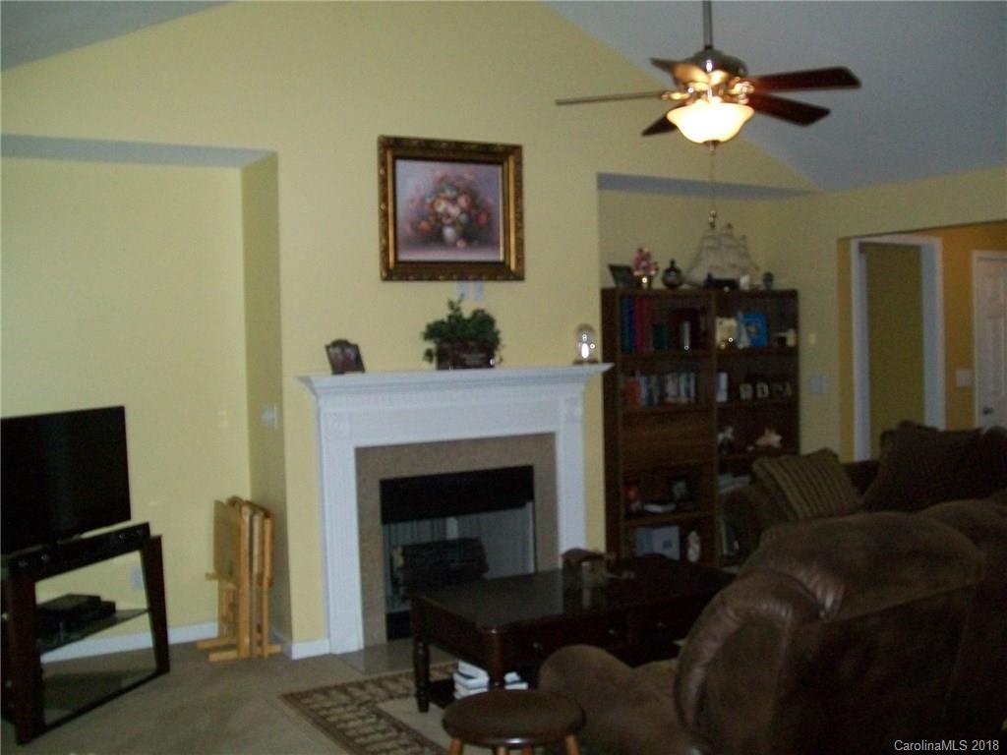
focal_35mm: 36
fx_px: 1047
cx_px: 504
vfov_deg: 39.7
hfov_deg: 51.4
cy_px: 378
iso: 200
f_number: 2.7
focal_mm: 6
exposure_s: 1/125
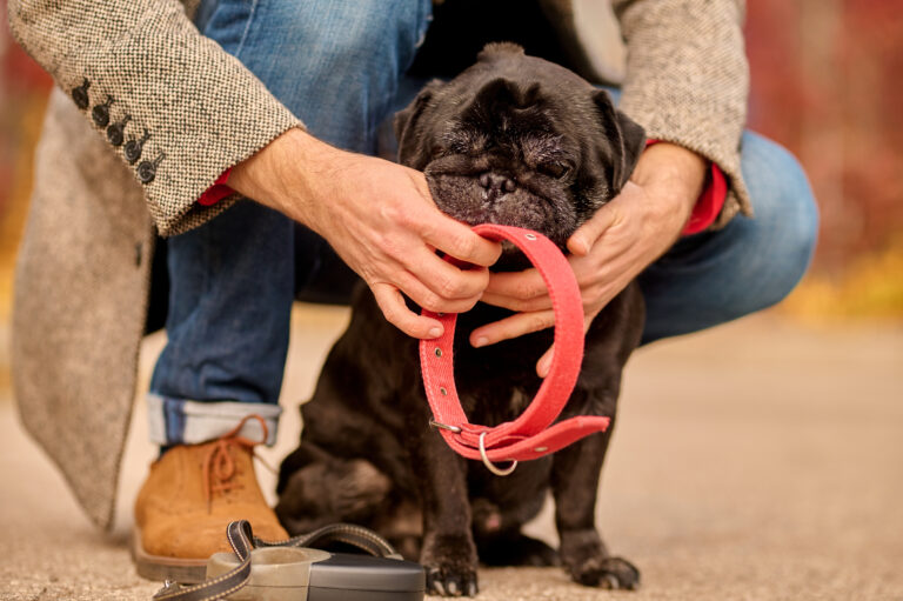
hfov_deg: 23.9
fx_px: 2131
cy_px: 300
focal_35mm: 85
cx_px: 452
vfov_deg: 16.1
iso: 320
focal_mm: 85
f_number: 2.5
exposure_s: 1/2500
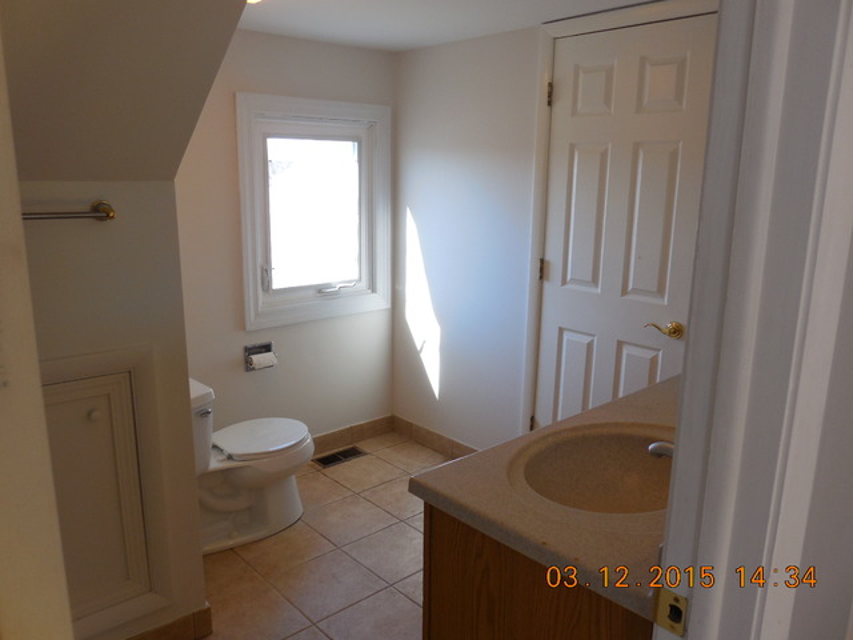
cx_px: 426
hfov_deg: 67.3
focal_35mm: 26
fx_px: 641
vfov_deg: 53.1
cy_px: 320
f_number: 3.5
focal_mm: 4.6
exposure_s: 1/50
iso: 125
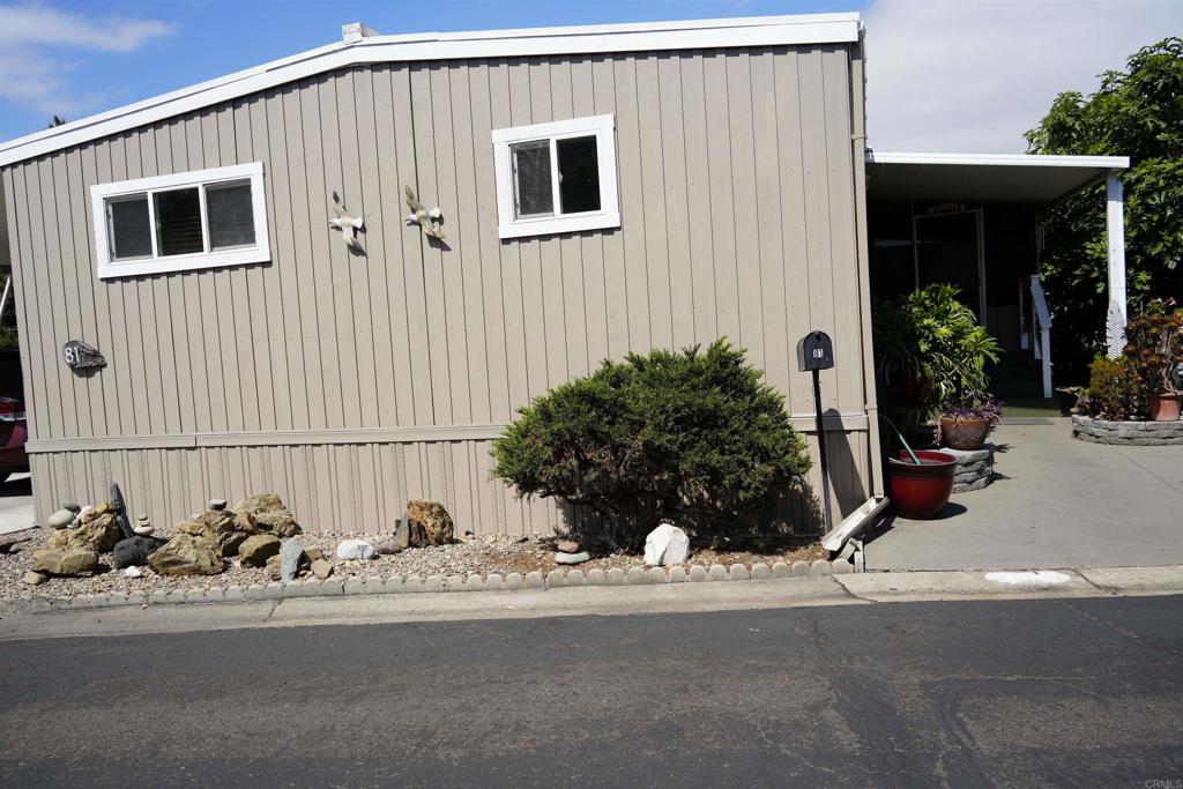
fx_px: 920
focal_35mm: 28
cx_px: 592
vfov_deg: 46.4
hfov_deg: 65.5
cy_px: 394
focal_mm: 28
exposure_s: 1/800
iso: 100
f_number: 5
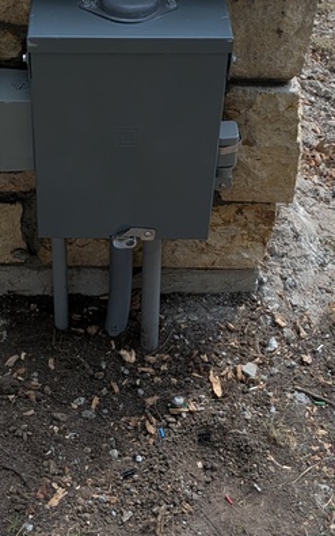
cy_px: 176
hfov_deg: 19.7
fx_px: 964
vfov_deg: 30.8
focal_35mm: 66
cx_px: 151
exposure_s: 1/1041
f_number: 1.7
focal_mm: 4.53
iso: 29
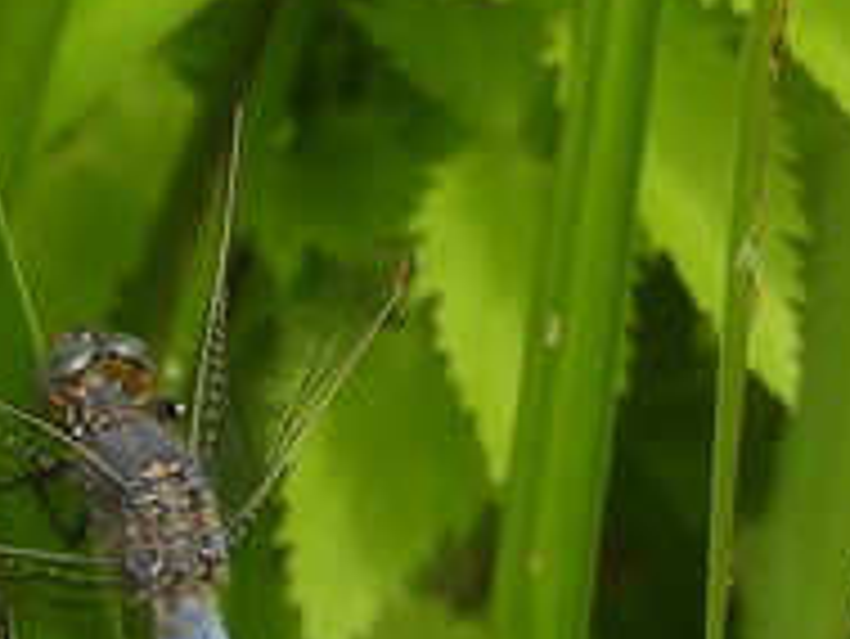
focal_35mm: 3837
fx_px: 94278
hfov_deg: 0.5
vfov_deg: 0.4
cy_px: 549
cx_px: -119
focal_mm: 152
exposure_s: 1/320
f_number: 5.6
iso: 100
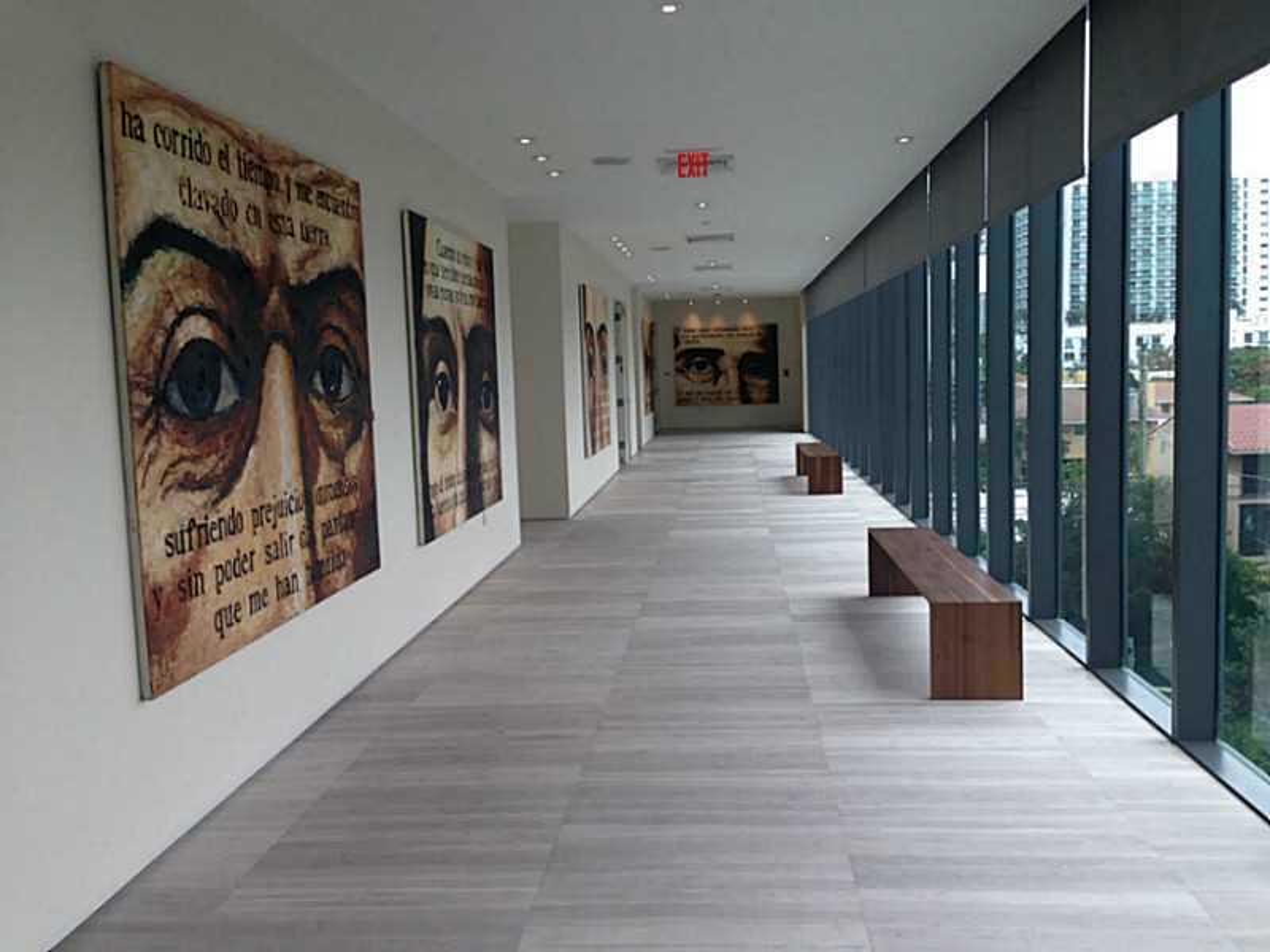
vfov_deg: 42.9
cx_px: 635
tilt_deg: -4.5
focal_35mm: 33
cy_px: 476
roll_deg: +1.6
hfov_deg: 55.4
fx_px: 1211
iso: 50
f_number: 2.4
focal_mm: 4.12
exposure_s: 1/283
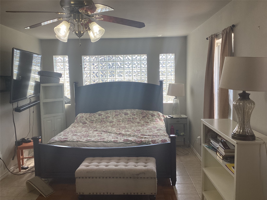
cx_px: 134
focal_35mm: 31
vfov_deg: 45.4
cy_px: 100
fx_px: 239
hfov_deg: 58.4
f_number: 2.4
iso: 50
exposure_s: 1/120
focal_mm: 3.3
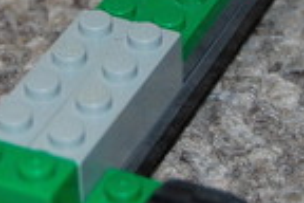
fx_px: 1825
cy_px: -53
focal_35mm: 216
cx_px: 125
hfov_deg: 9.5
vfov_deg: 6.3
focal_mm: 23
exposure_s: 1/60
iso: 200
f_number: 3.8
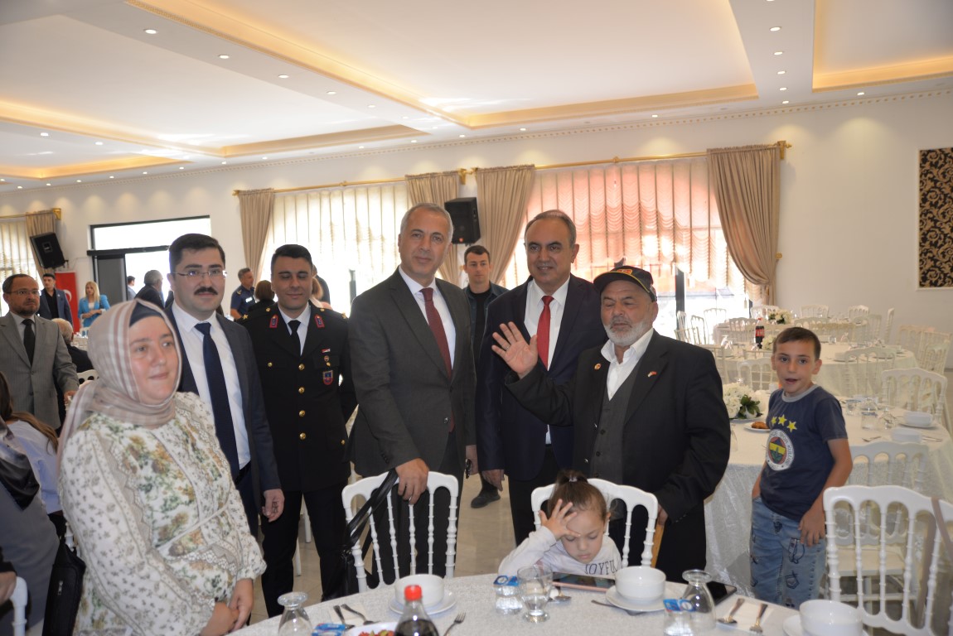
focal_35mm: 30
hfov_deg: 61.9
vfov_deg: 43.7
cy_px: 318
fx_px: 795
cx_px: 476
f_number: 3
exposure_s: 1/125
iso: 280
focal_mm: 30
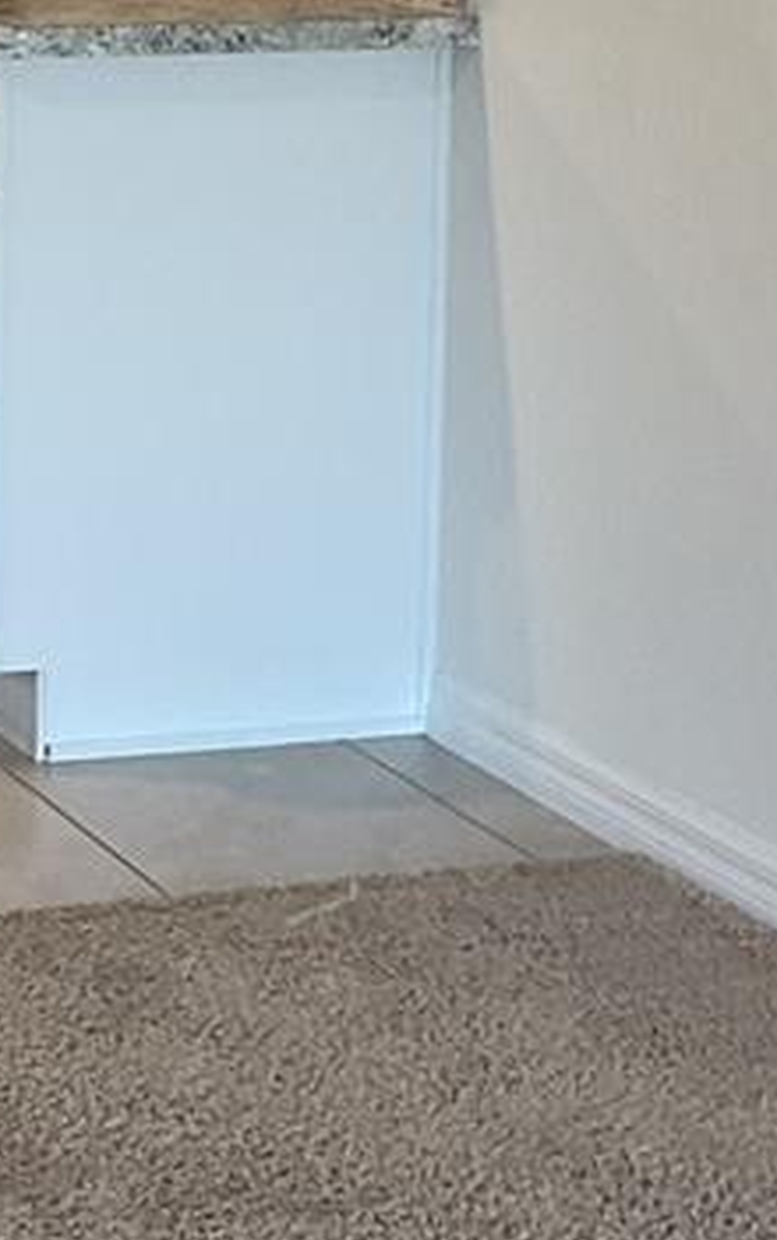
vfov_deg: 19.1
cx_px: -668
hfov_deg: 11.5
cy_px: -88
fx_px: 3550
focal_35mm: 105
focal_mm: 3
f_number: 1.8
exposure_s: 1/60
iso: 50
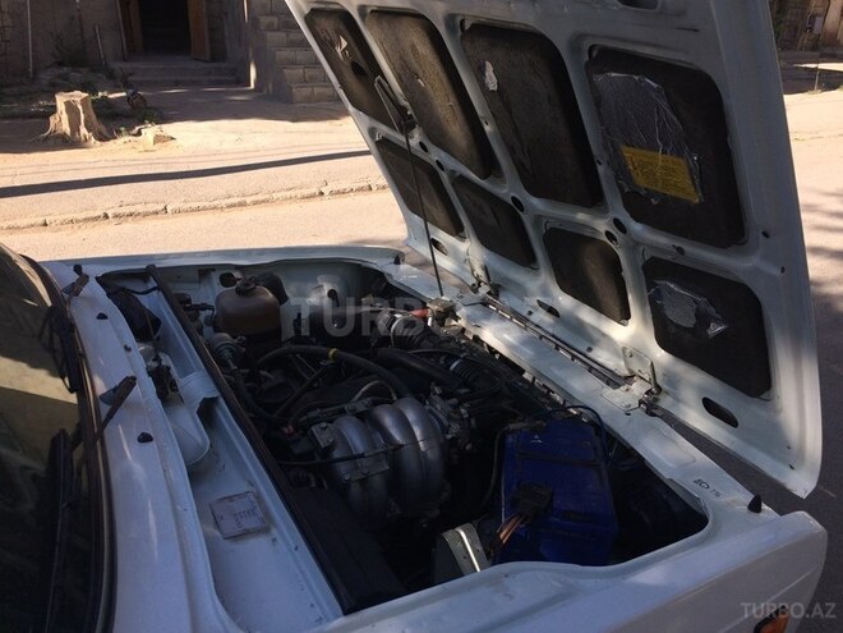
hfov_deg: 61.7
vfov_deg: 48.2
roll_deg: -1.5
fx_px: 706
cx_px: 422
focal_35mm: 29
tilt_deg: -24.6
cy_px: 316
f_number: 2.2
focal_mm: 4.15
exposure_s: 1/1053
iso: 32
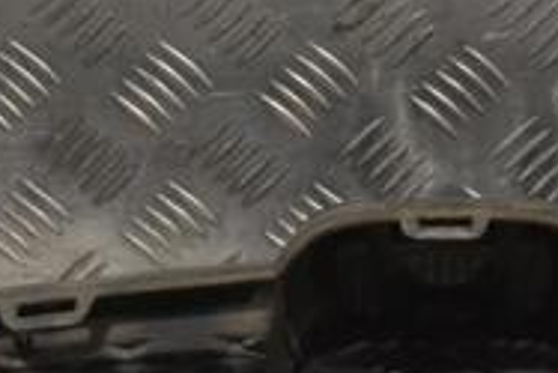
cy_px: 164
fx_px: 2615
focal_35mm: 169
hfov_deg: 12.2
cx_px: 373
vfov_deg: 8.2
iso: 3200
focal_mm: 35
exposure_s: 1/320
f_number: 9
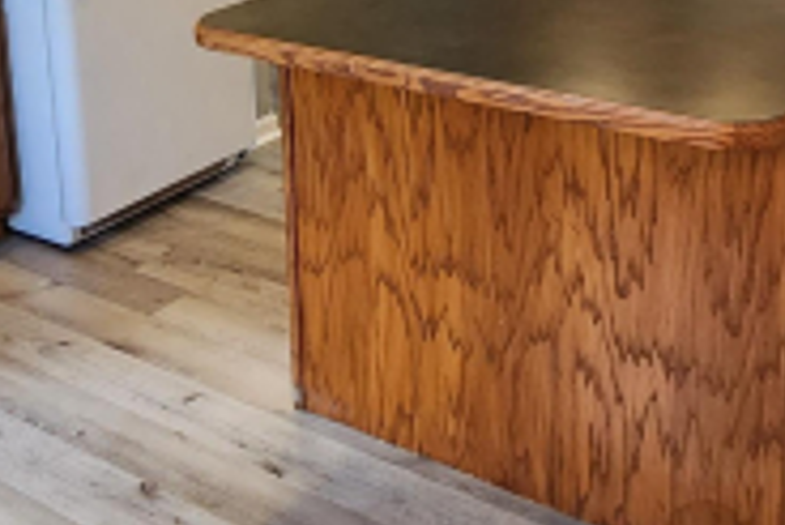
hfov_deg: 40.3
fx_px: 1069
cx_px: 407
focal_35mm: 49
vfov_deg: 25.4
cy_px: -64
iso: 250
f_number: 2.2
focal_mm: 2.2
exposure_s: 1/60
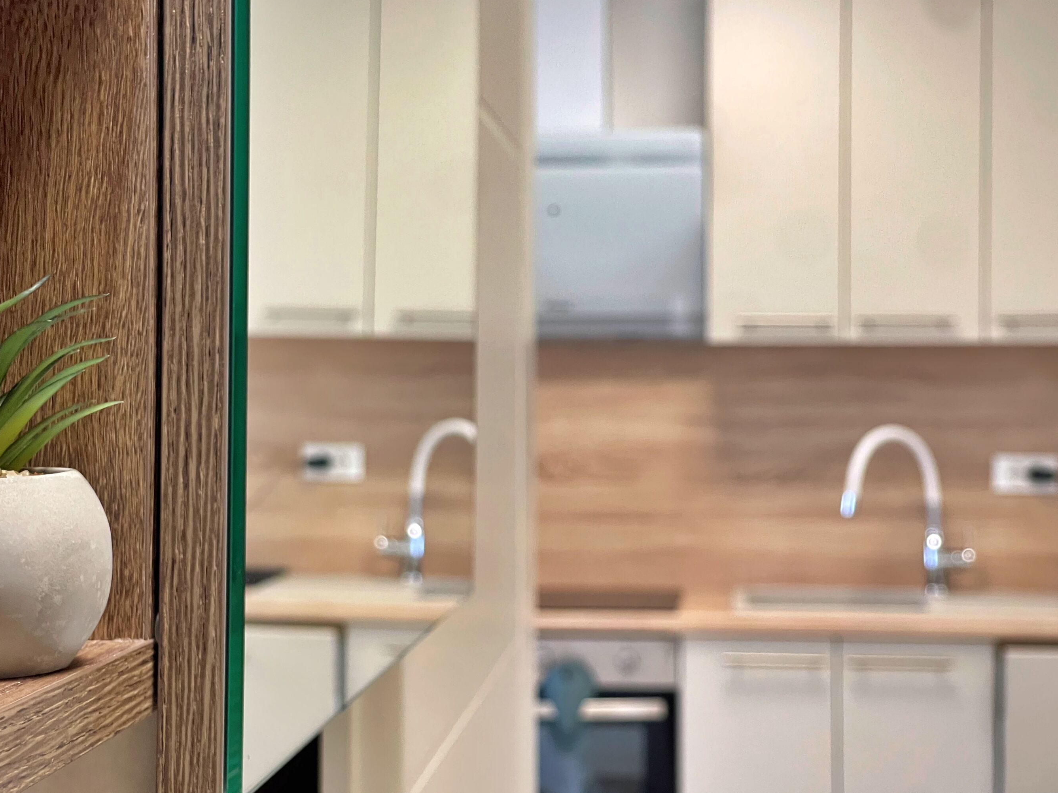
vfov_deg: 21.9
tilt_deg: -1.4
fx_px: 2048
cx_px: 513
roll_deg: -1.4
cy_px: 379
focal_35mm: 67
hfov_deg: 29.0
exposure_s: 1/50
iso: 250
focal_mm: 7.5
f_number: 2.2
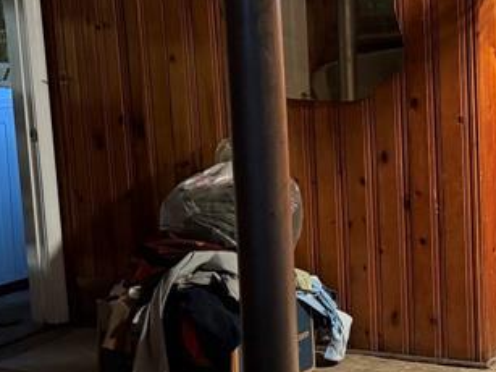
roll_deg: +2.4
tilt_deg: -8.2
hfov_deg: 23.7
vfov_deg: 18.4
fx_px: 1146
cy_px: 125
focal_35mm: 80
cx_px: 454
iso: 640
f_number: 1.78
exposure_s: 1/40
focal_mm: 6.76
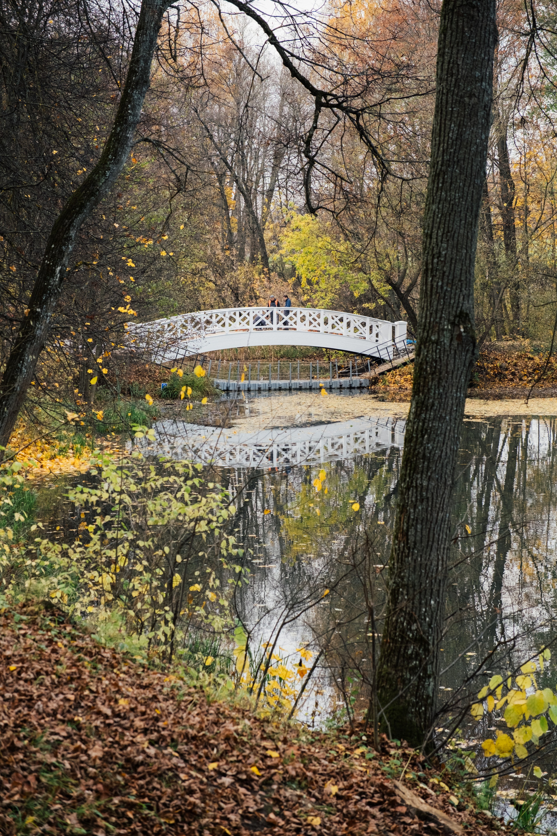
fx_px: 1740
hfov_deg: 18.2
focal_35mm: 75
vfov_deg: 27.0
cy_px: 418
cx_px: 278
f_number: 4
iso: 640
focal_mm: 50
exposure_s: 1/350
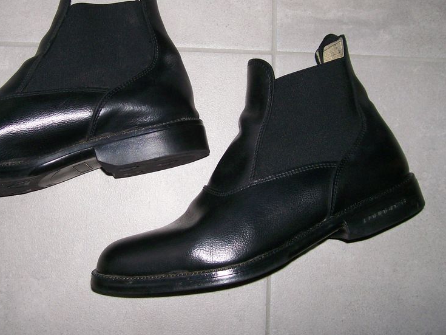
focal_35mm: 49
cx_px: 169
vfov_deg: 29.6
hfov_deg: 38.7
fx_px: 631
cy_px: 140
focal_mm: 6
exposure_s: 1/64
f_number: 2.7
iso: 80
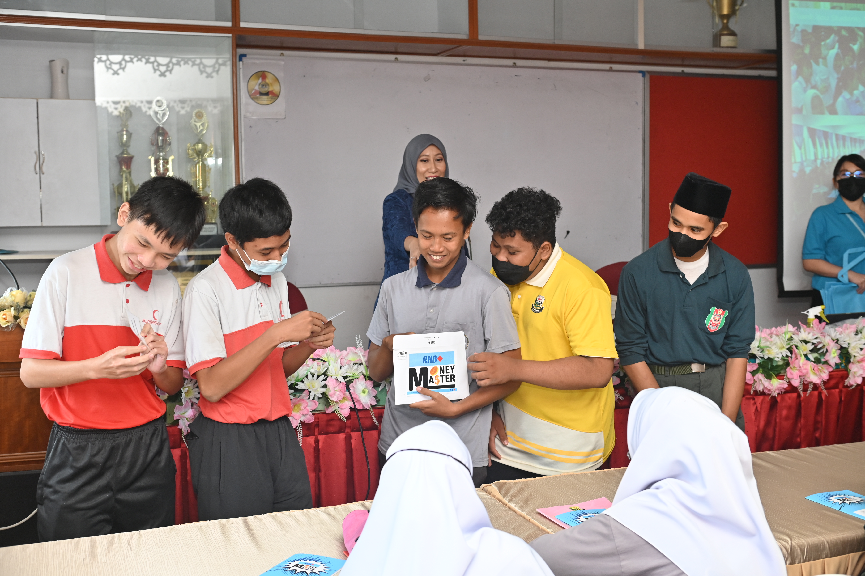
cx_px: 432
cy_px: 288
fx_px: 1009
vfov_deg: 31.9
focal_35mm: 42
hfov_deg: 46.4
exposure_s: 1/125
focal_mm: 42
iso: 640
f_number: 3.5
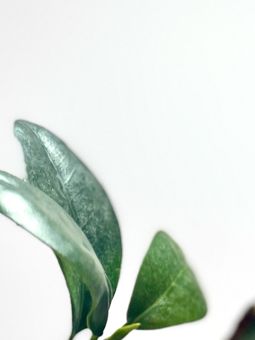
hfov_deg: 13.1
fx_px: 1080
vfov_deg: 15.6
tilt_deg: -3.2
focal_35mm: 110
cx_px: -51
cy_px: 590
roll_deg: +2.7
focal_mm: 5.1
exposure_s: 1/100
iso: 40
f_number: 1.6
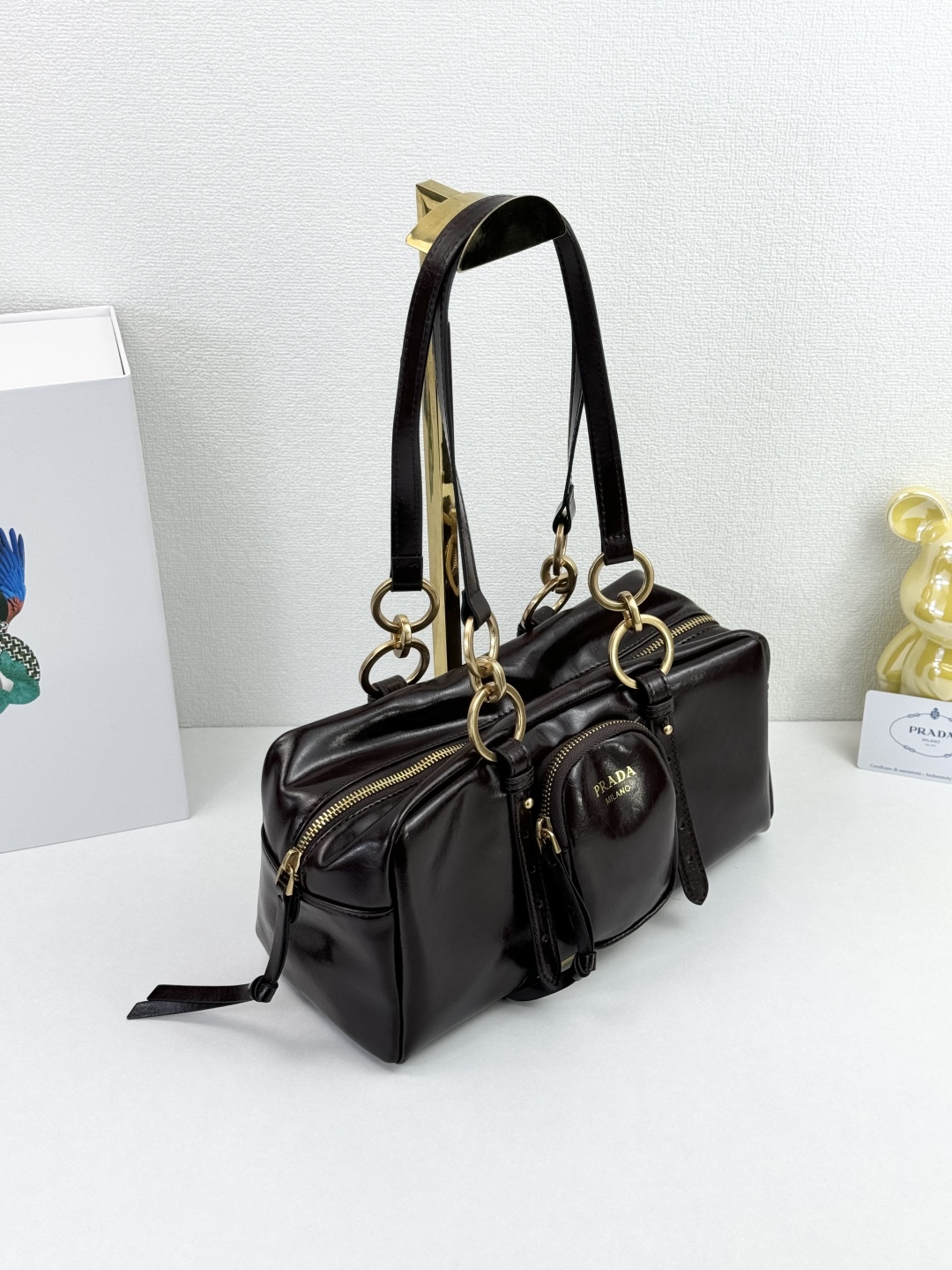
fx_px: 1760
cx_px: 476
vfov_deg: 39.7
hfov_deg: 30.3
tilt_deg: -31.2
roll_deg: +0.9
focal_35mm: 48
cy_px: 635
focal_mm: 6.86
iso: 64
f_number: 1.78
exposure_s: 1/1094
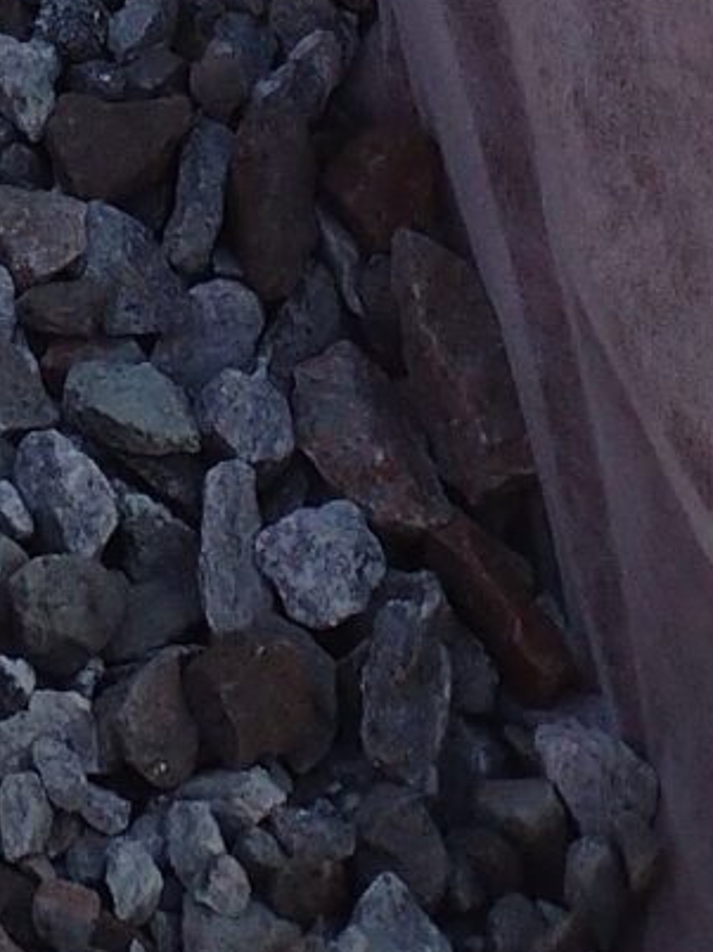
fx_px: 4729
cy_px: -2006
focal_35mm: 172
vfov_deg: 9.0
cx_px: -651
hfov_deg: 8.3
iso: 100
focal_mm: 4.71
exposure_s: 1/1590
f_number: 1.7
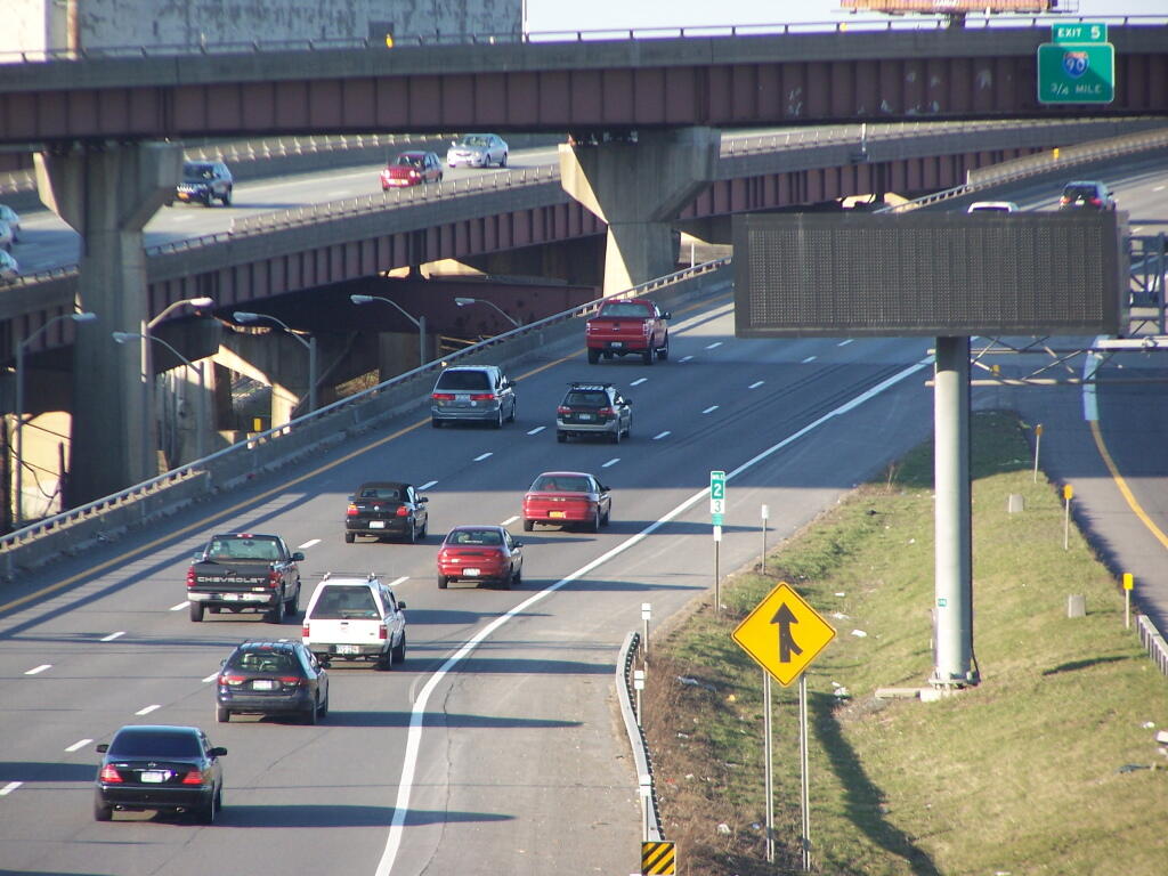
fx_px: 12383
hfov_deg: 5.4
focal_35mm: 367
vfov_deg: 4.1
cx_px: 584
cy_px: 438
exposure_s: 1/320
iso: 100
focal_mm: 60.8
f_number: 3.6
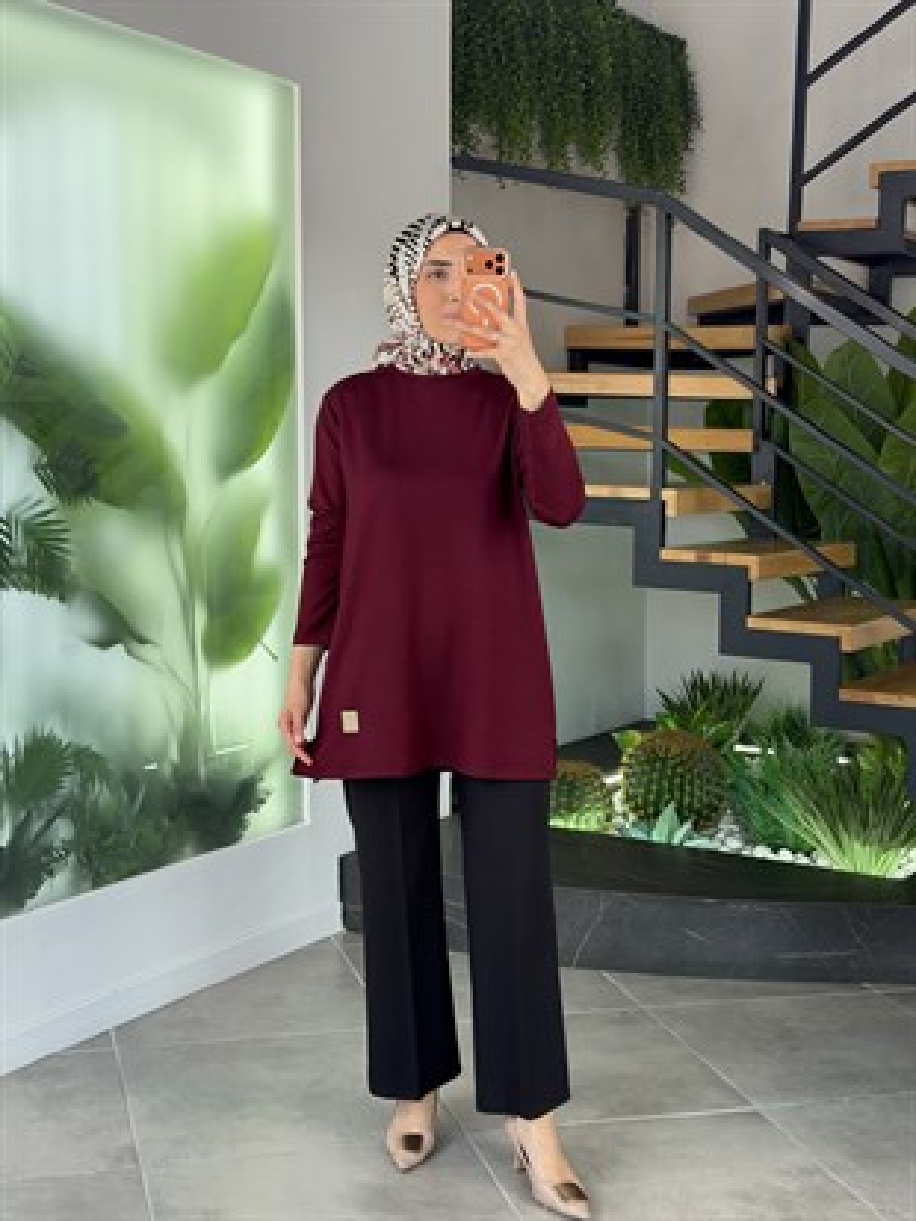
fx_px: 1693
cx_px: 458
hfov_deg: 30.3
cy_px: 610
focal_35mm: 48
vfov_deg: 39.6
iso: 64
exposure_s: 1/191
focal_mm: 6.76
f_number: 1.78
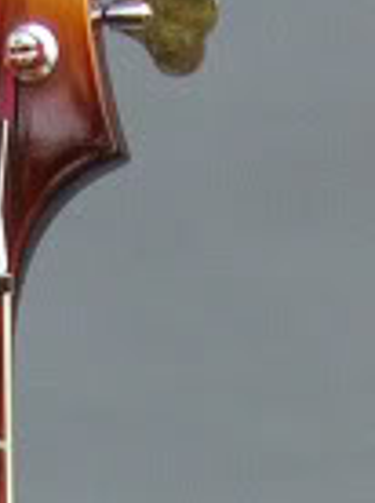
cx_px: 29
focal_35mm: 402
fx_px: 5825
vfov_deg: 4.8
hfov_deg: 3.7
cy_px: 1327
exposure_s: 1/25
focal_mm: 13.7
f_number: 5.5
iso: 100
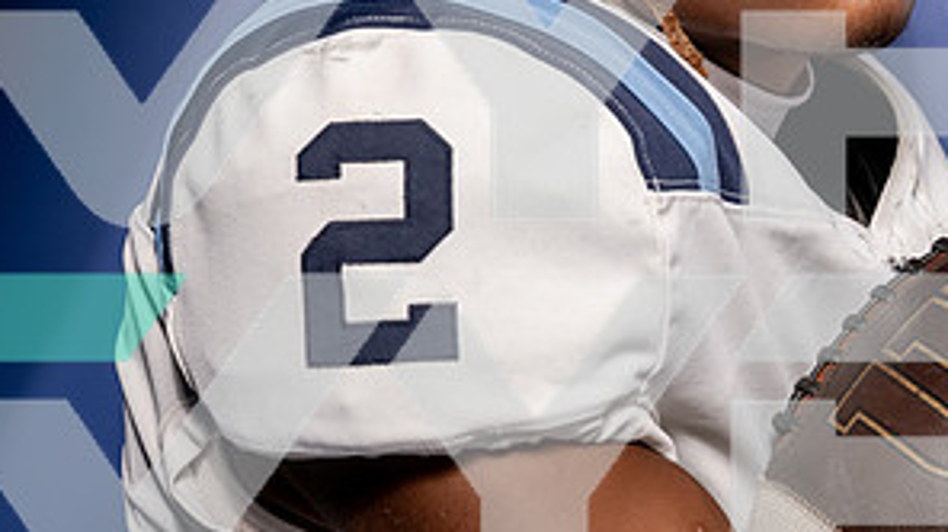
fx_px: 2838
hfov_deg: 18.9
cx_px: 679
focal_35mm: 113
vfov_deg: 10.6
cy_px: 56
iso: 500
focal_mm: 55
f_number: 5.6
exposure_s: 1/250
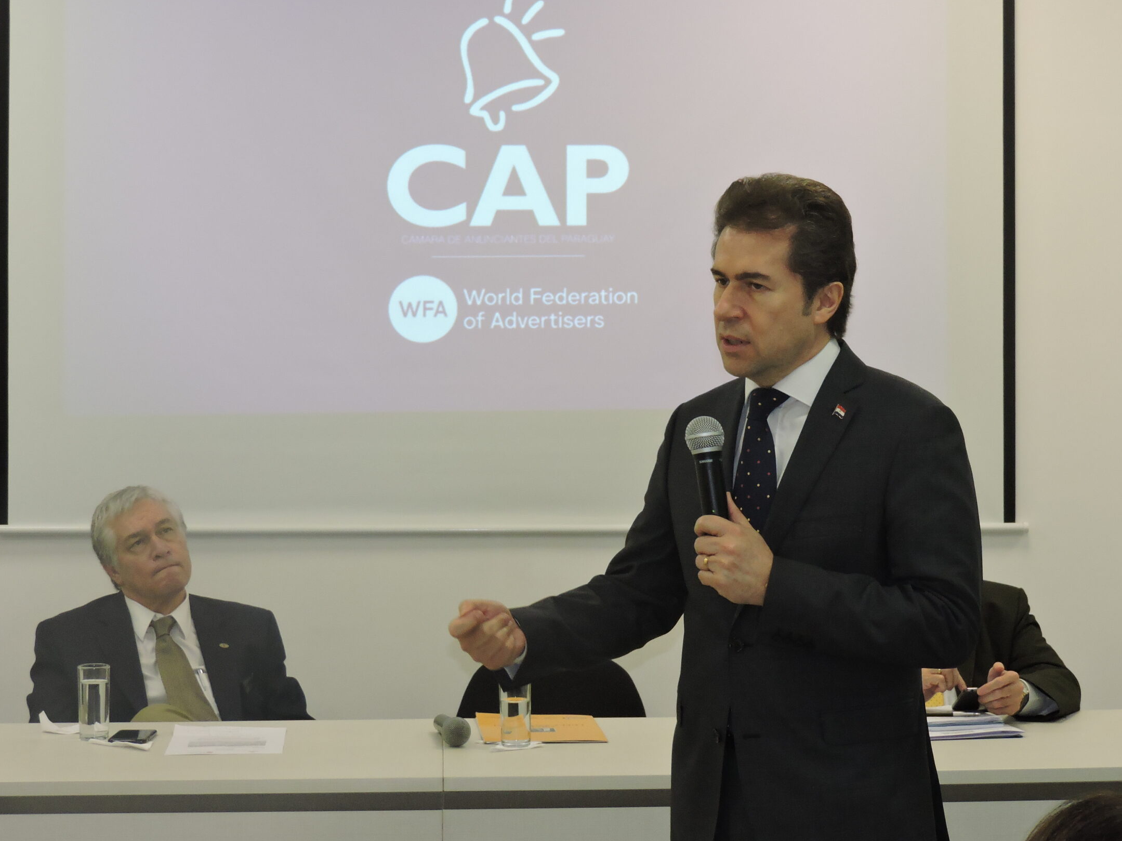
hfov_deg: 23.5
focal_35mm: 83
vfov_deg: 17.8
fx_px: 2690
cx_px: 636
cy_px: 347
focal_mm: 12.5
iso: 400
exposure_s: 1/60
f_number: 3.9
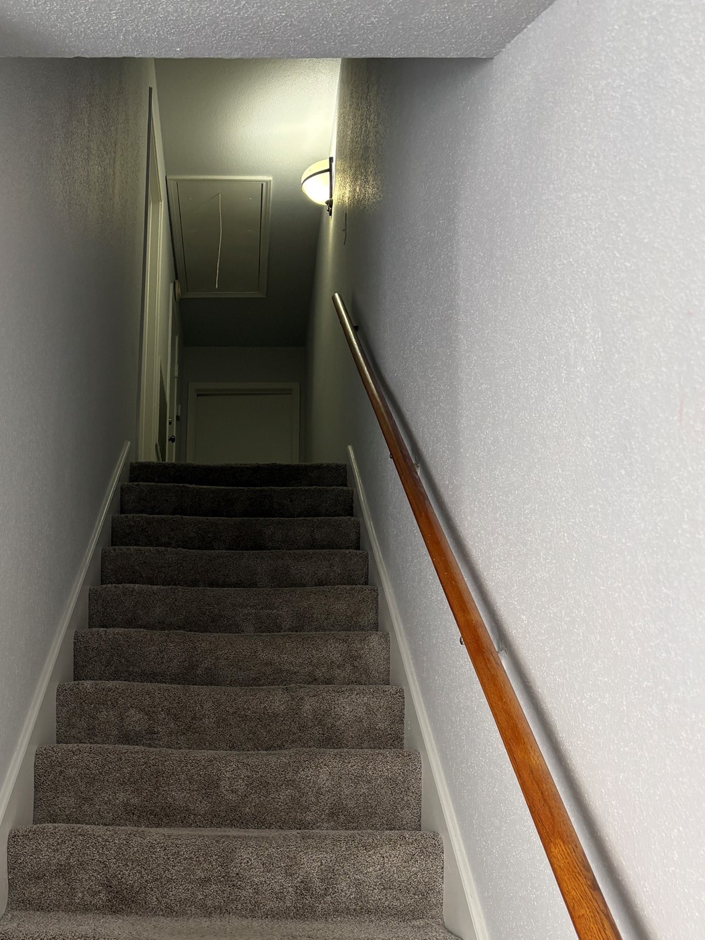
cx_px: 216
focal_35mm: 38
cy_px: 638
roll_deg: -1.3
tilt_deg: +12.4
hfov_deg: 37.2
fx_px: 1032
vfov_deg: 48.0
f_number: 1.6
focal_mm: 5.96
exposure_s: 1/60
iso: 125
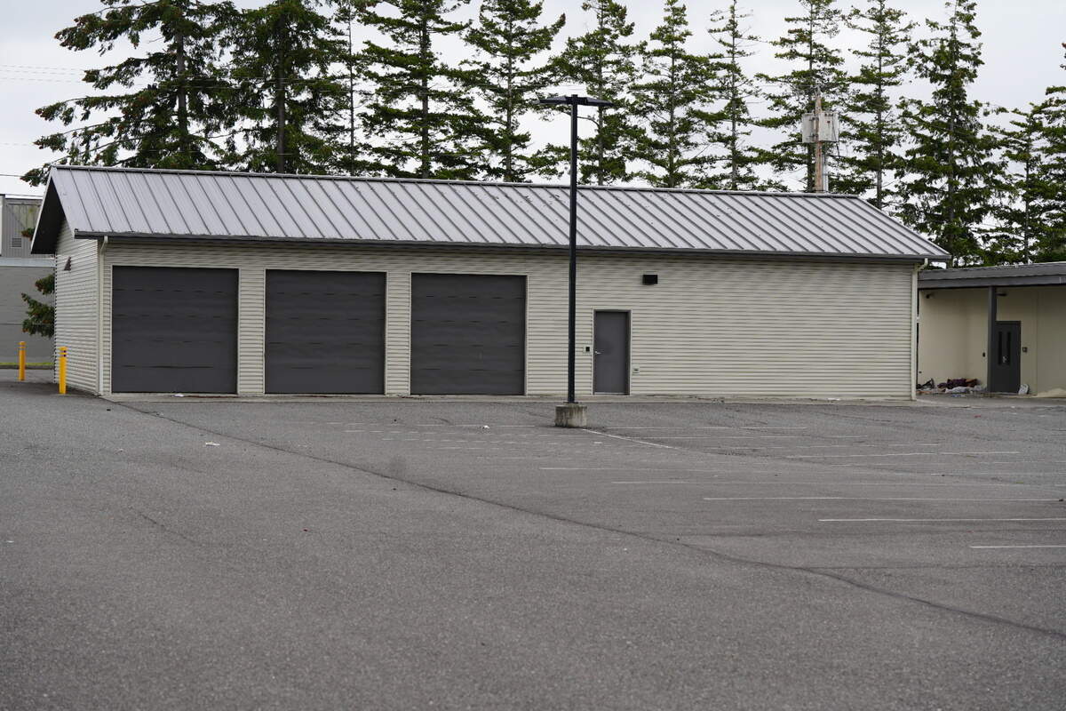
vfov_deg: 19.5
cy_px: 356
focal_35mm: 70
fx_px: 2073
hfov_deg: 28.8
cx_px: 533
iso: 100
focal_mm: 70
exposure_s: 1/200
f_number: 5
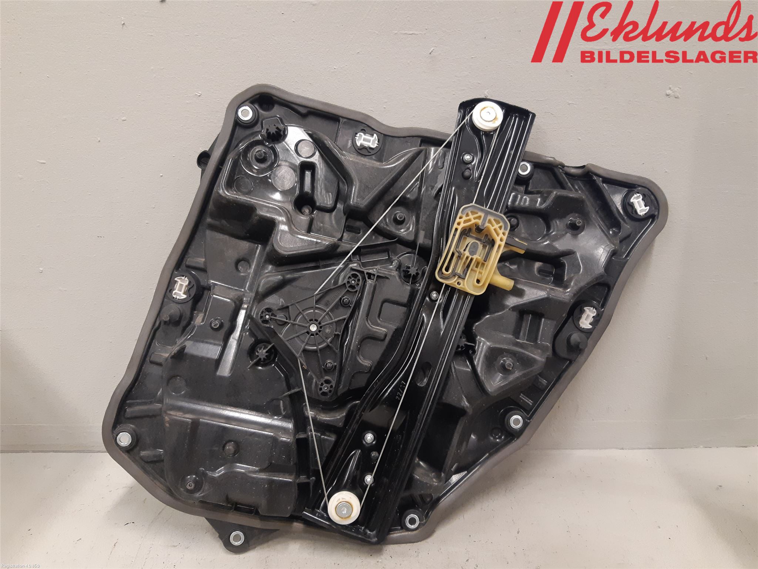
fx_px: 569
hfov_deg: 67.3
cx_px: 379
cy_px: 284
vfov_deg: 53.1
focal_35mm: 26
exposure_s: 1/50
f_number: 1.7
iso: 200
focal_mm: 3.93
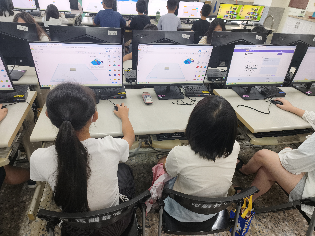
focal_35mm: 23
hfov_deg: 73.9
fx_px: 209
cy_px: 118
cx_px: 158
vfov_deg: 58.9
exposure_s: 1/120
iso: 250
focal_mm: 6.45
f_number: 1.62
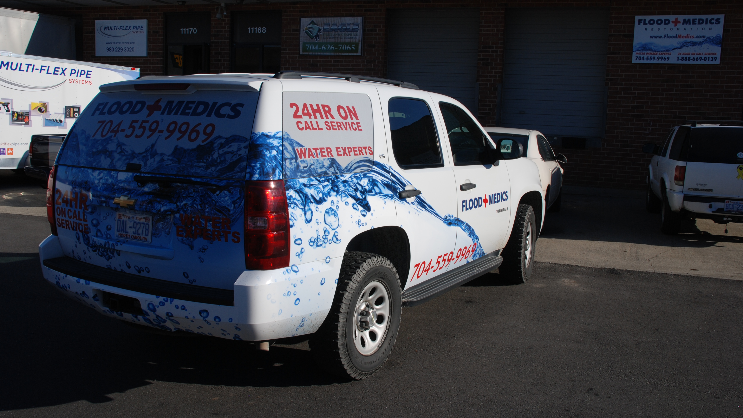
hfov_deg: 56.6
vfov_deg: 33.7
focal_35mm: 35
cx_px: 370
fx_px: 690
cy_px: 186
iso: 100
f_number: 9
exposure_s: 1/320
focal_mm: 22
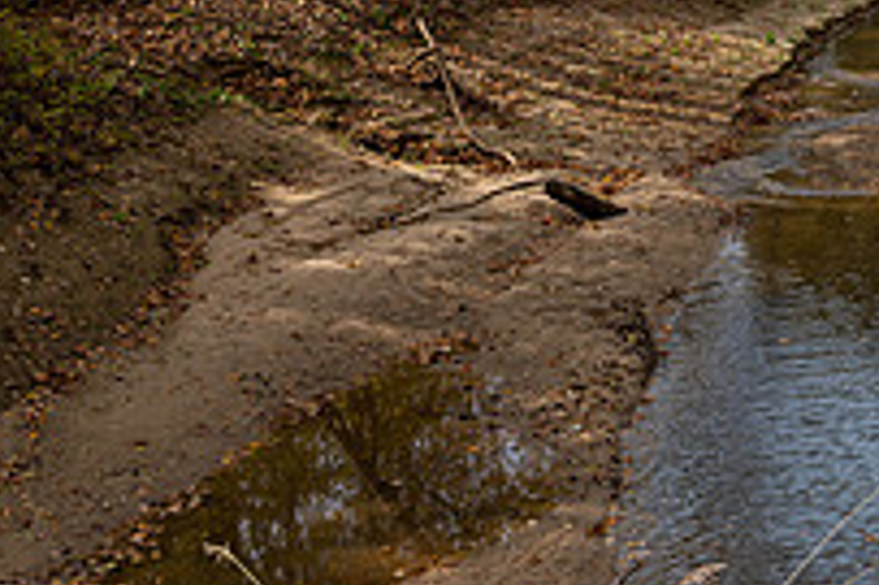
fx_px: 2025
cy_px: 102
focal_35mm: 83
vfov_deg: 16.3
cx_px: 1143
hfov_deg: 22.0
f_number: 8
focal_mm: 29
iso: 100
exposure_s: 1/160
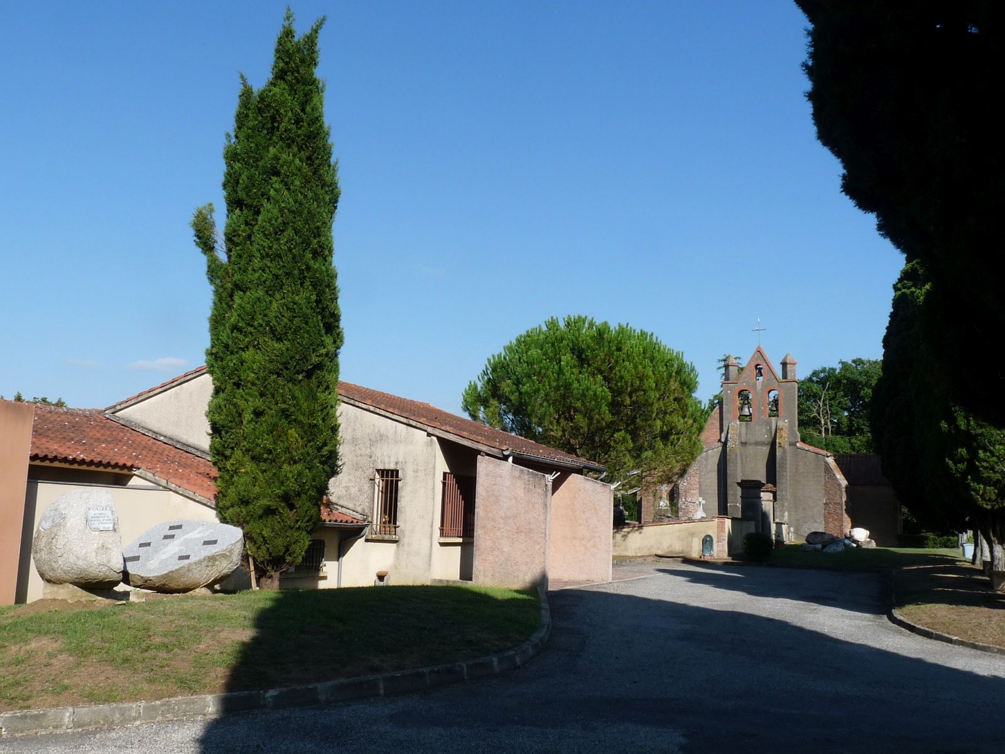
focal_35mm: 33
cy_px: 377
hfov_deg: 55.4
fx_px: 958
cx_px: 502
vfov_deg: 42.9
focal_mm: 4.8
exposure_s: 1/400
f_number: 5.6
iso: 100
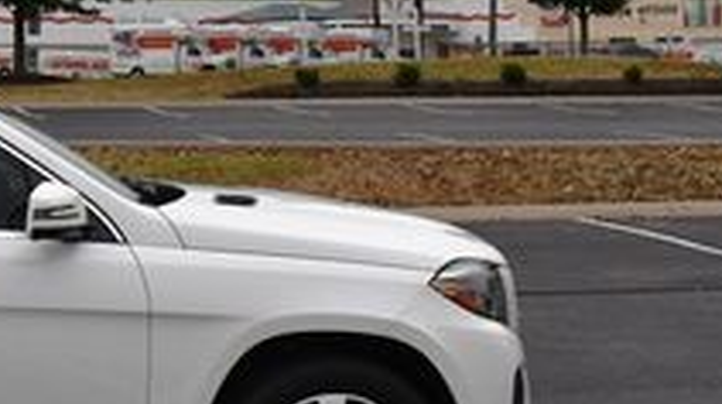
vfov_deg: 13.9
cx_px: -212
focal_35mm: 86
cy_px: 98
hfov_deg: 22.3
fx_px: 1644
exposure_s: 1/250
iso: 200
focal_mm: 18
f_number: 6.3
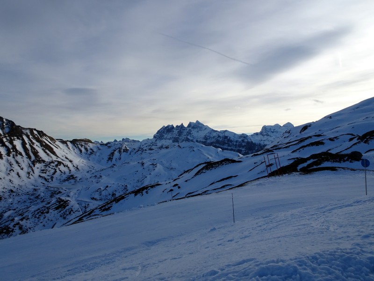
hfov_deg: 71.6
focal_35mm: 24
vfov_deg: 56.8
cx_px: 187
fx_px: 259
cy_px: 140
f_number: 3.5
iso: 80
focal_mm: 4.13
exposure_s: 1/1000
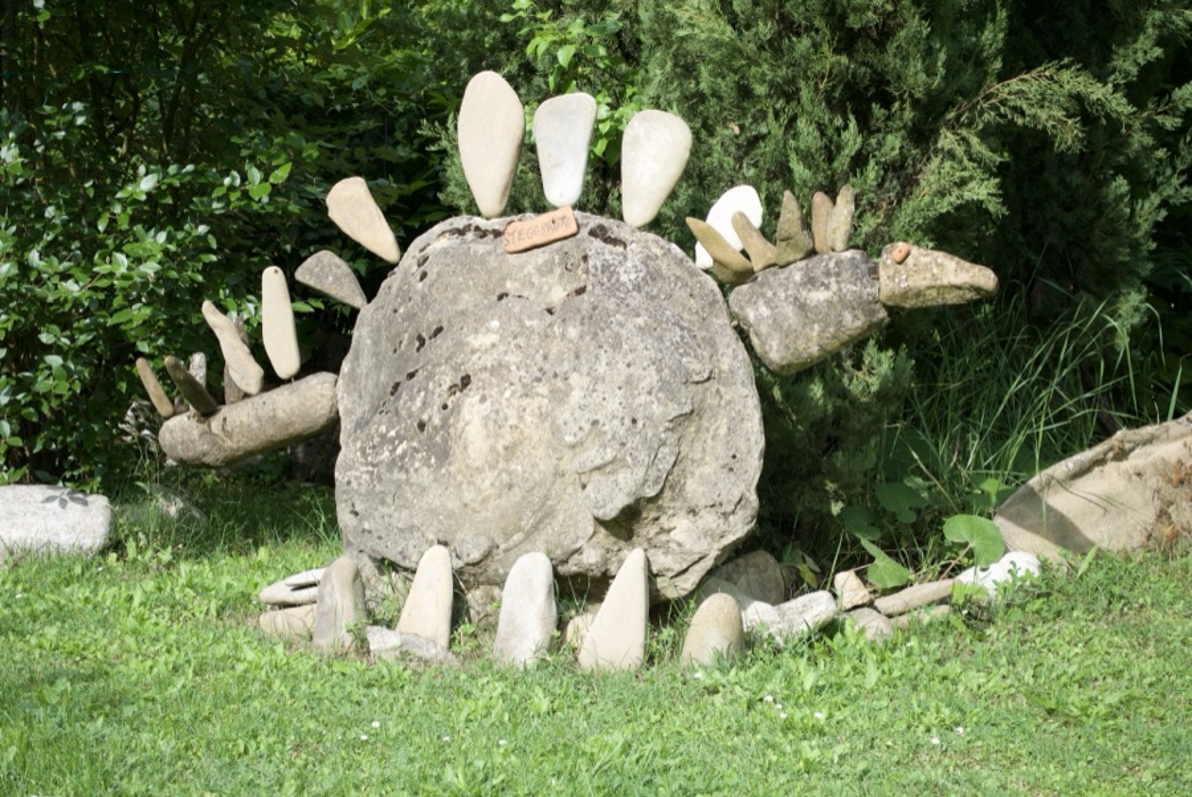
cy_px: 398
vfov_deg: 19.0
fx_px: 2386
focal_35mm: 72
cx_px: 596
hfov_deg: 28.0
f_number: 5.6
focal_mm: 48
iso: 100
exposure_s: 1/200
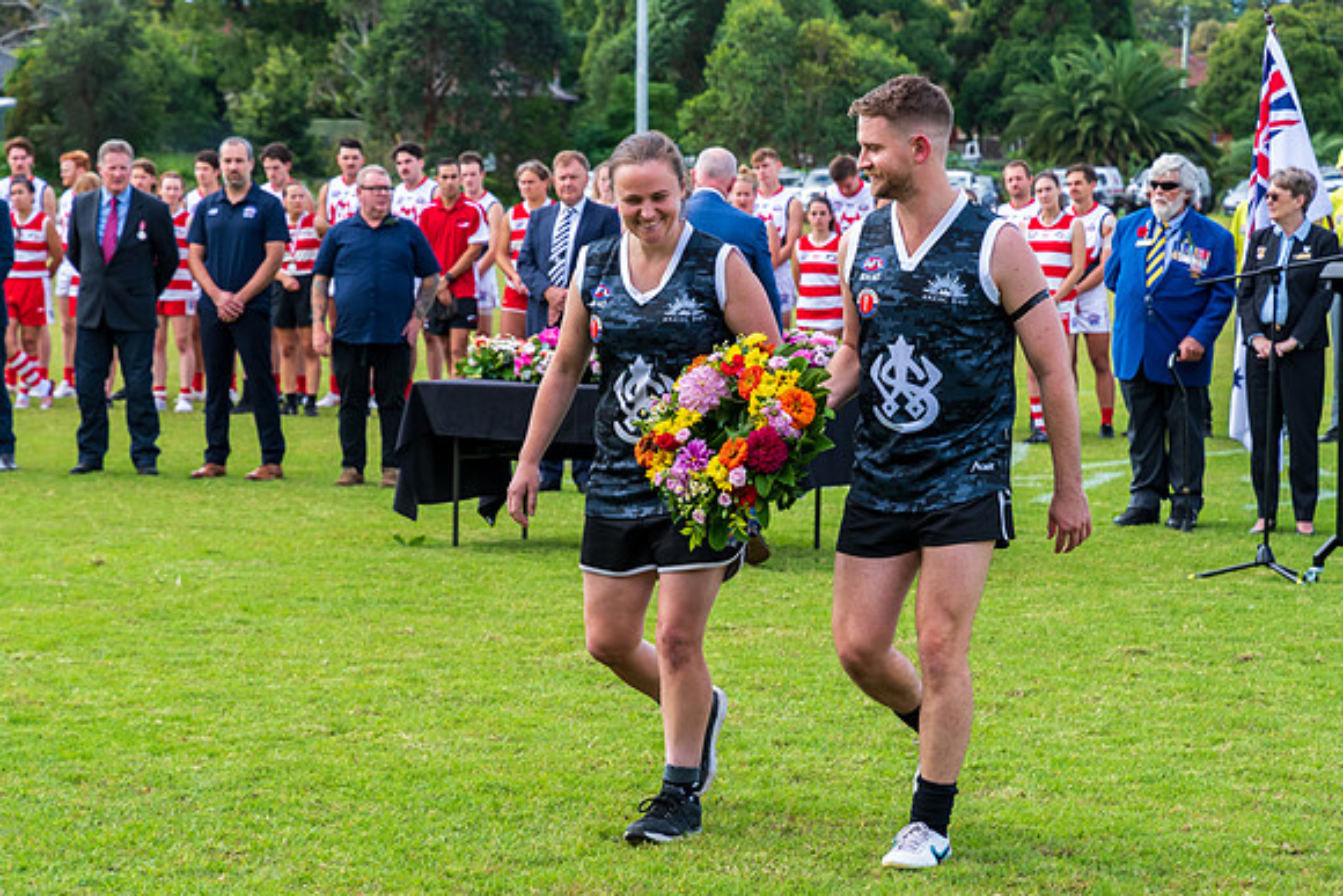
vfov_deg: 12.2
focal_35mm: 112
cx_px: 672
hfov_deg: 18.2
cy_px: 448
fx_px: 4198
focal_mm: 75
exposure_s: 1/500
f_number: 5.6
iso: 400
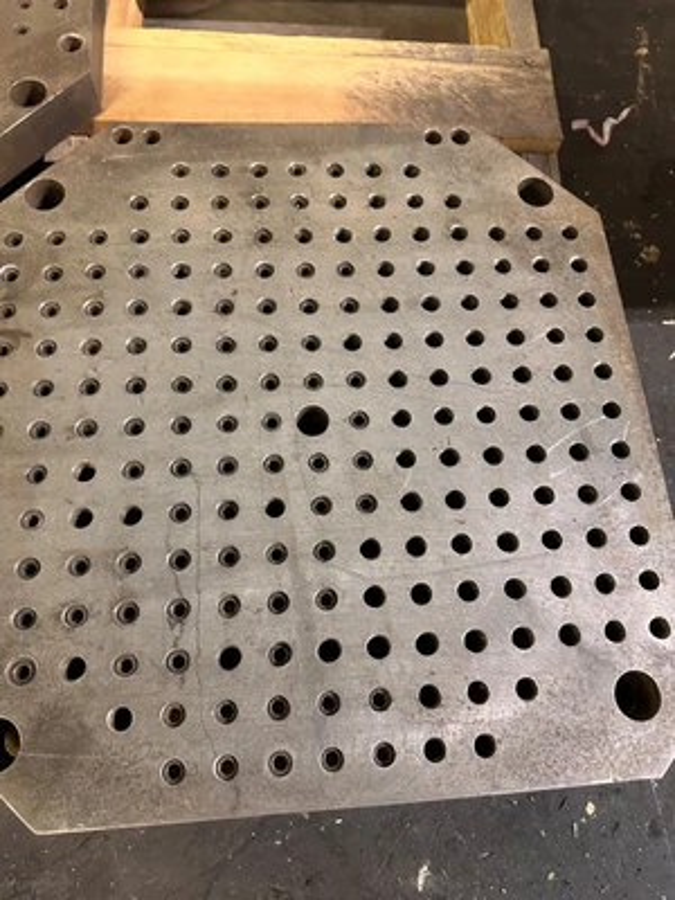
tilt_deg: -70.2
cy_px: 450
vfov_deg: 71.6
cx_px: 338
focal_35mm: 24
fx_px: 624
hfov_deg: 56.8
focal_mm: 6.86
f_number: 1.78
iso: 640
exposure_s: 1/40
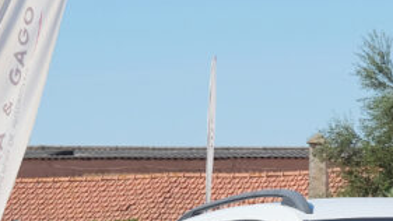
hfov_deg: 9.1
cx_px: 508
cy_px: 473
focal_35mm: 233
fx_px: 2428
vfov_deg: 5.1
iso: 160
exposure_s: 1/250
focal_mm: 40.8
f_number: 9
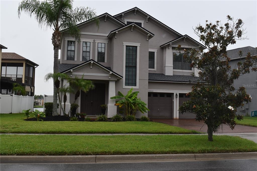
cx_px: 128
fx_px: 289
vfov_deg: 33.0
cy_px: 86
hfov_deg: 47.9
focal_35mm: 40
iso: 200
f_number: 8
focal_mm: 27
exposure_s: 1/250
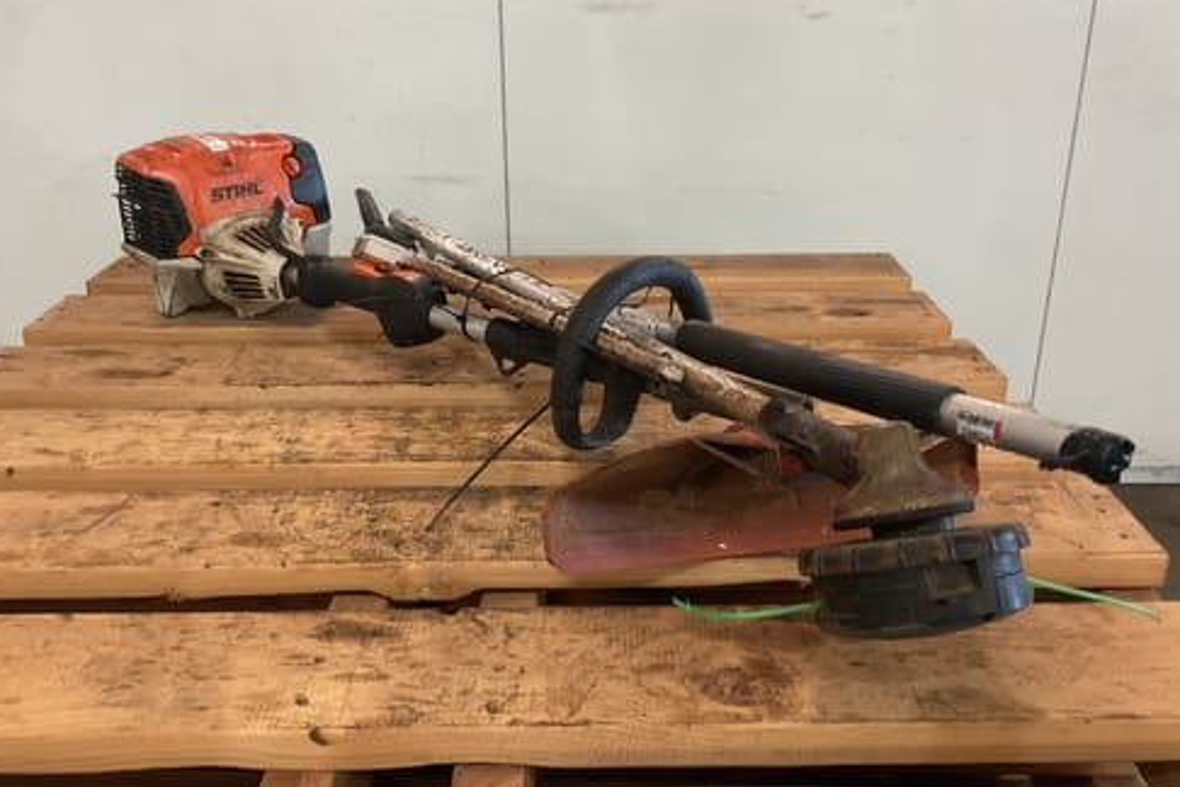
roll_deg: +0.0
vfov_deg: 42.3
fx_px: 1016
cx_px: 592
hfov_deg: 60.3
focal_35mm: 31
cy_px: 363
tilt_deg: -24.8
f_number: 1.8
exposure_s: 1/25
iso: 320
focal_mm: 3
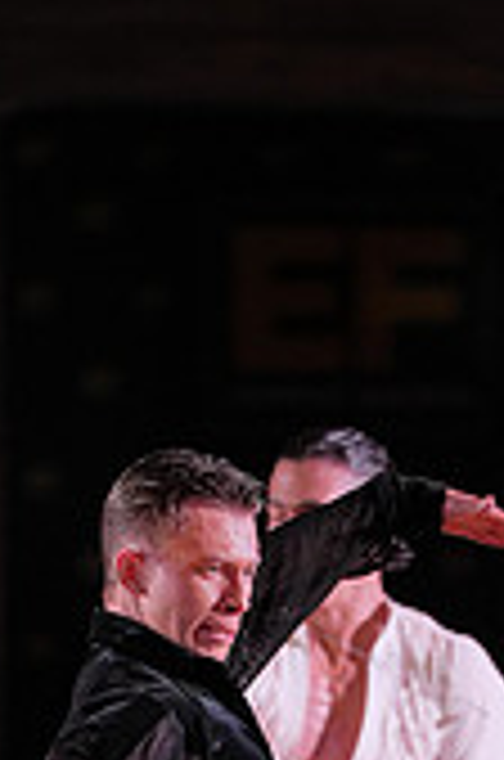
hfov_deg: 2.0
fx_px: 14506
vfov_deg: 3.0
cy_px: 1111
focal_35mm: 688
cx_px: 403
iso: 1250
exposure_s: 1/400
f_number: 2.8
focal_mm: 200
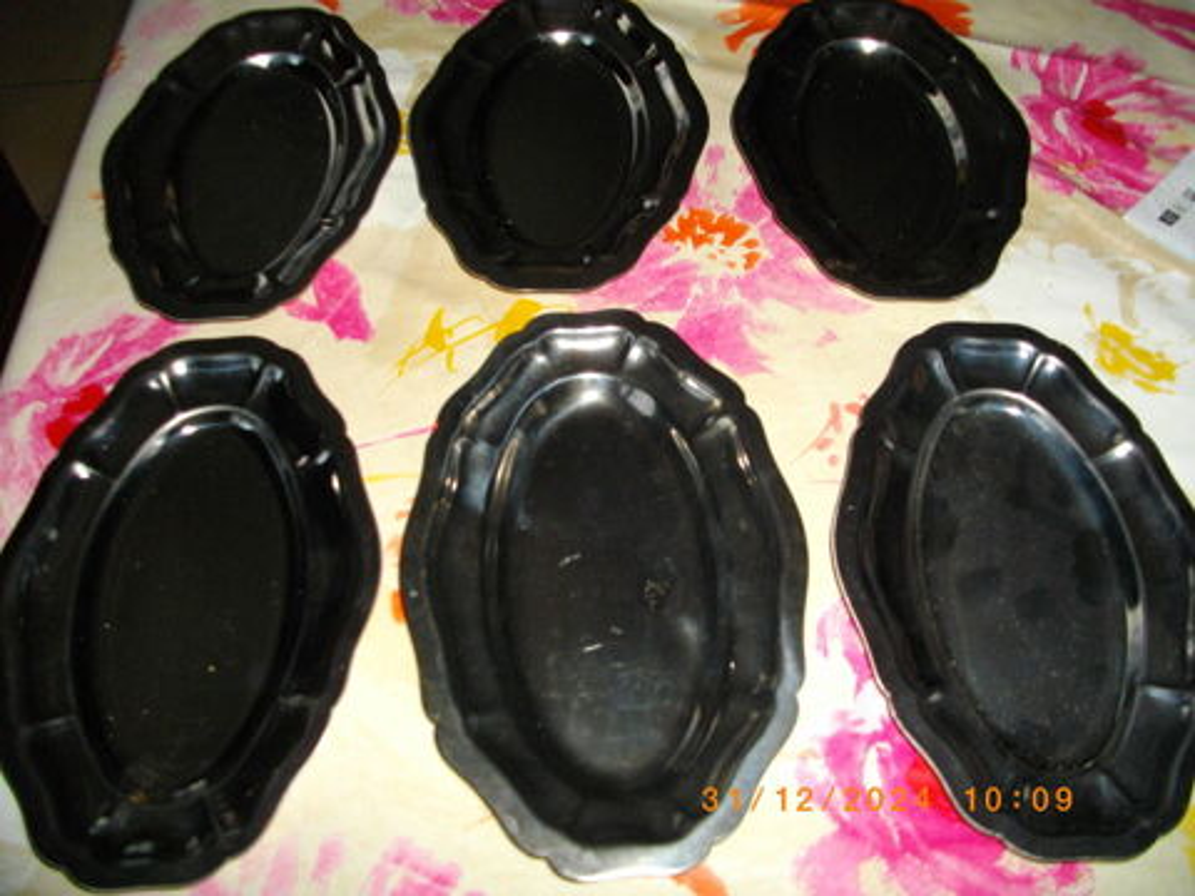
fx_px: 1105
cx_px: 598
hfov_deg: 56.8
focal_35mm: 32
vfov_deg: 44.2
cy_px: 448
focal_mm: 5.7
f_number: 2.9
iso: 200
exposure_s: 1/50
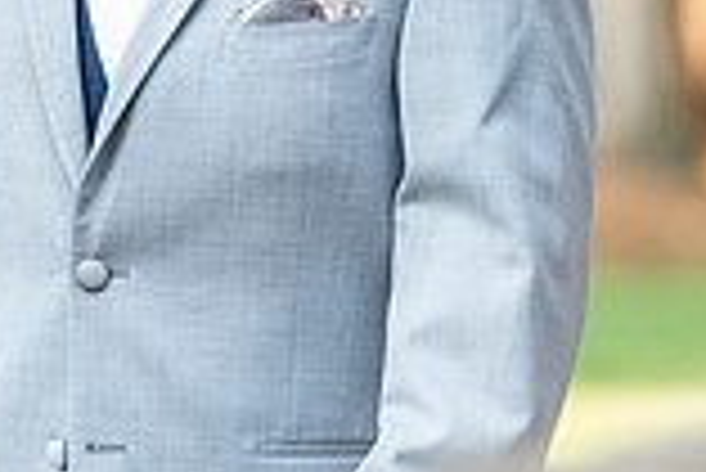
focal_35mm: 950
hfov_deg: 2.2
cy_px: -264
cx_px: 323
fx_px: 18647
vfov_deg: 1.4
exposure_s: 1/800
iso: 800
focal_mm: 200
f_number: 3.5
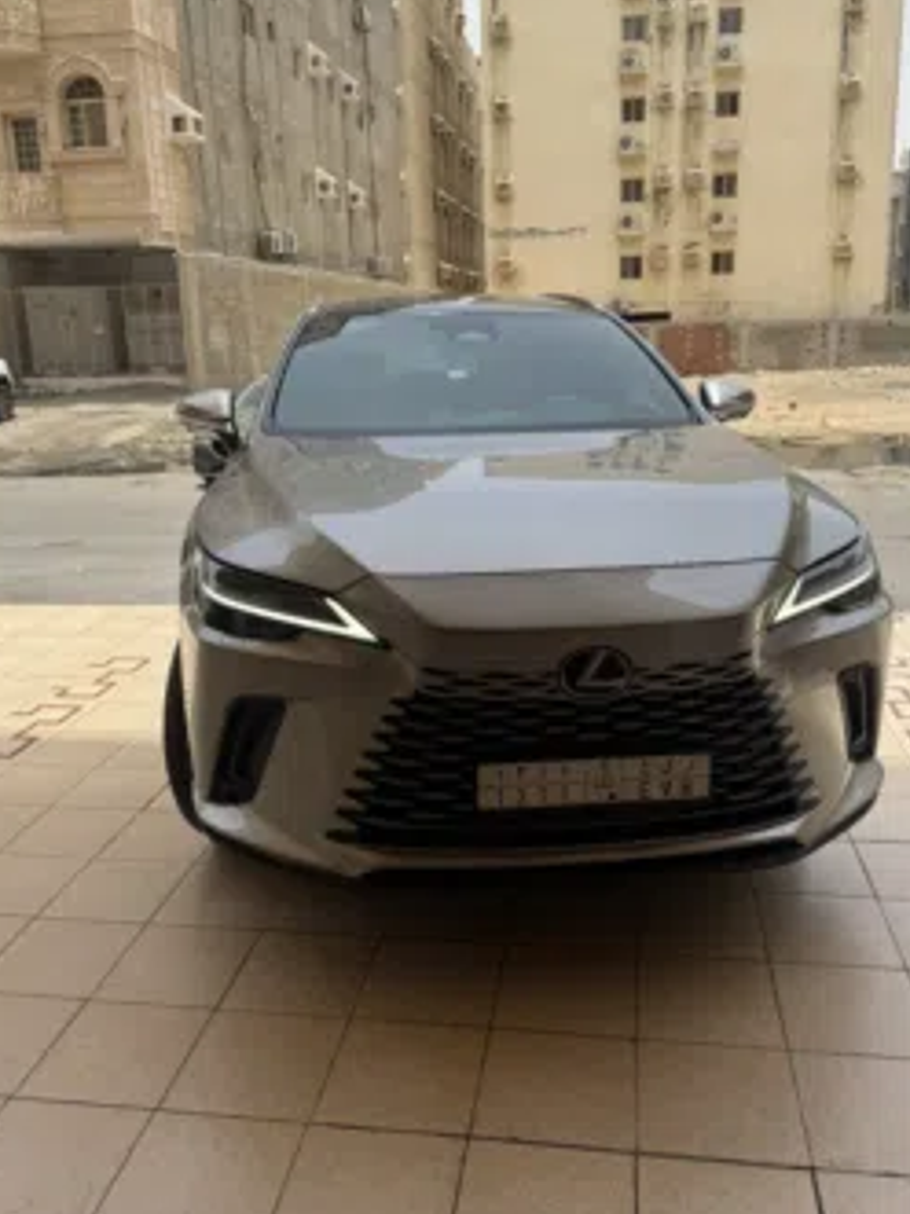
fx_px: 1017
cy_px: 579
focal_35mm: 29
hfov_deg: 48.2
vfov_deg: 61.7
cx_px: 466
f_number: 1.78
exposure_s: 1/2833
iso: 80
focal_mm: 6.76
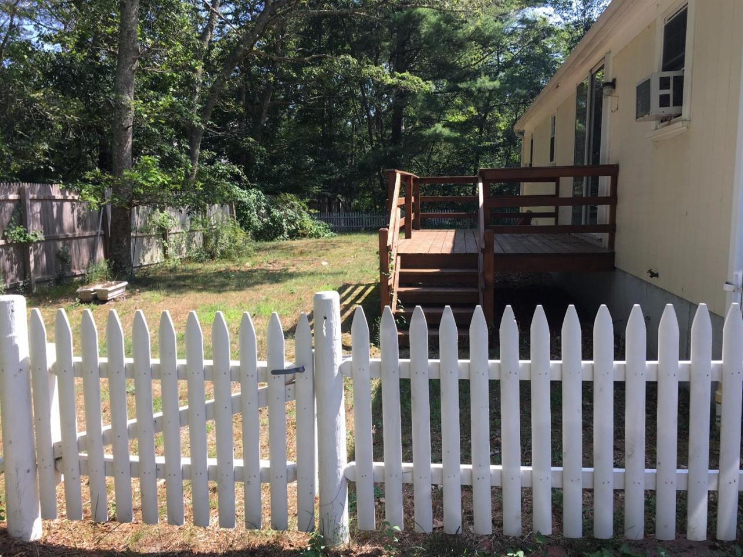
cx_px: 372
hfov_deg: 61.7
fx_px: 622
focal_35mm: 29
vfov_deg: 48.2
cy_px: 278
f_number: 2.2
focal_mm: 4.15
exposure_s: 1/455
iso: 25
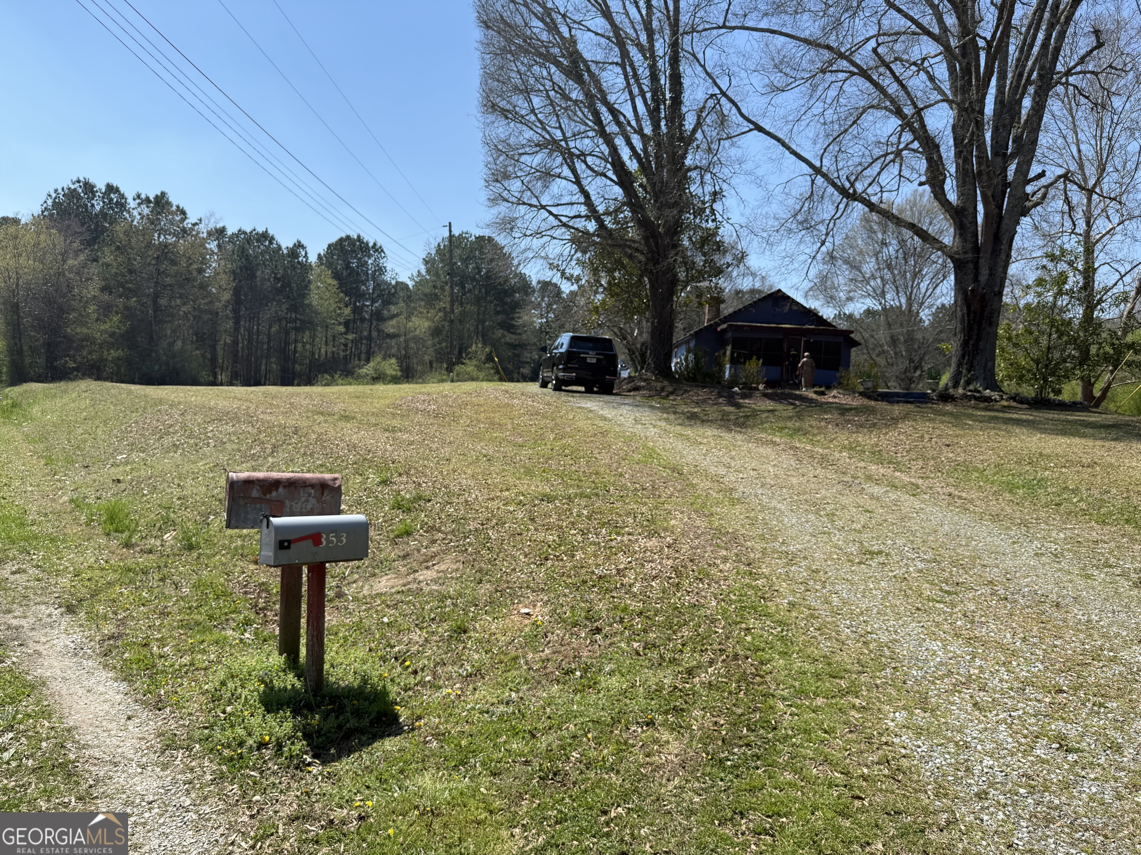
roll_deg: -3.4
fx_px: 791
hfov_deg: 71.6
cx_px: 570
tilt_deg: -0.5
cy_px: 428
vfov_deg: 56.8
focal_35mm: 24
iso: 80
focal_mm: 6.76
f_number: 1.78
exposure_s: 1/1618
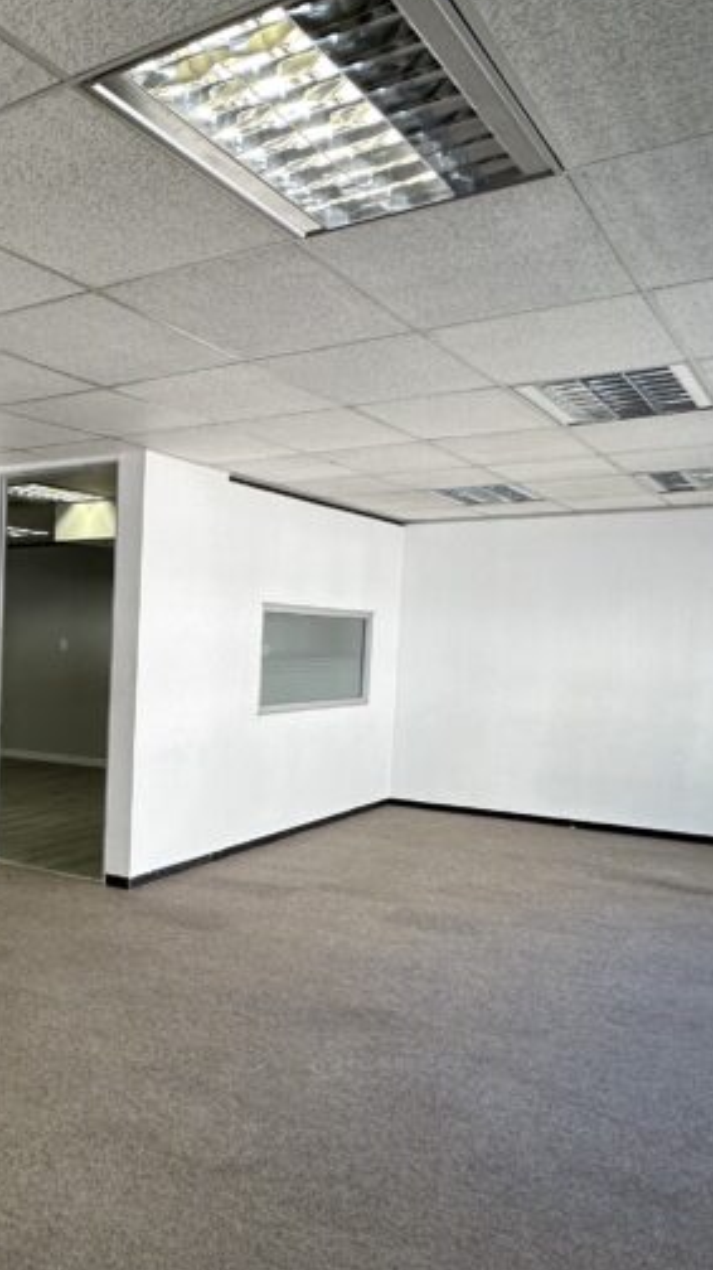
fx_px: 1043
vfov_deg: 62.5
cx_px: -275
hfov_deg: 28.7
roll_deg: +1.1
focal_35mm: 31
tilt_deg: -3.3
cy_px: 688
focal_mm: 2.22
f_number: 2.2
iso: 100
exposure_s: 1/100
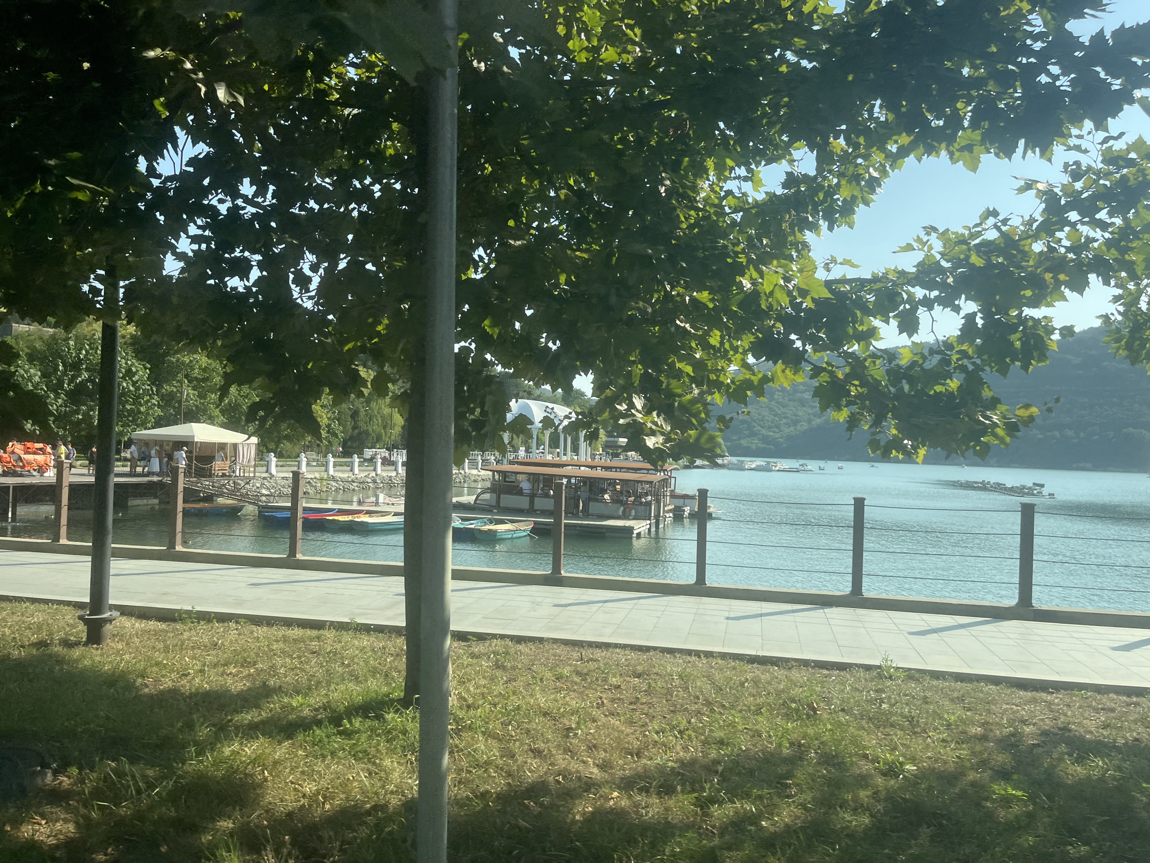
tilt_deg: +0.8
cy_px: 432
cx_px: 575
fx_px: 864
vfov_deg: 53.1
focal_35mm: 26
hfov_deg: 67.3
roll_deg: -1.9
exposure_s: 1/1647
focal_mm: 5.1
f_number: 1.6
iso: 50
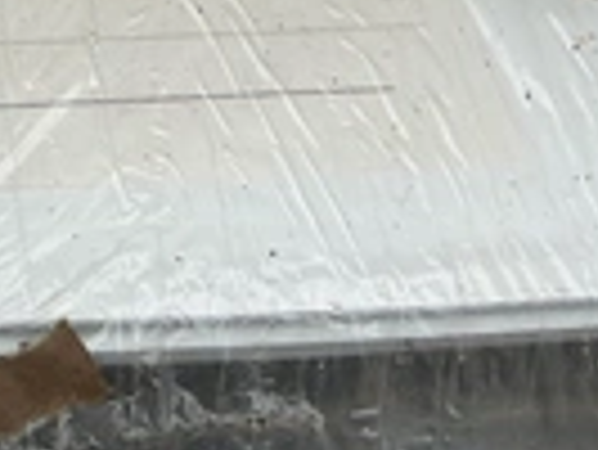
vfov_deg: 16.8
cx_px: -234
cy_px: -108
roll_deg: +3.7
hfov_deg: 20.7
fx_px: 1452
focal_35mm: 84
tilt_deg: -37.8
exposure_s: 1/883
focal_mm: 3
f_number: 1.8
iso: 25
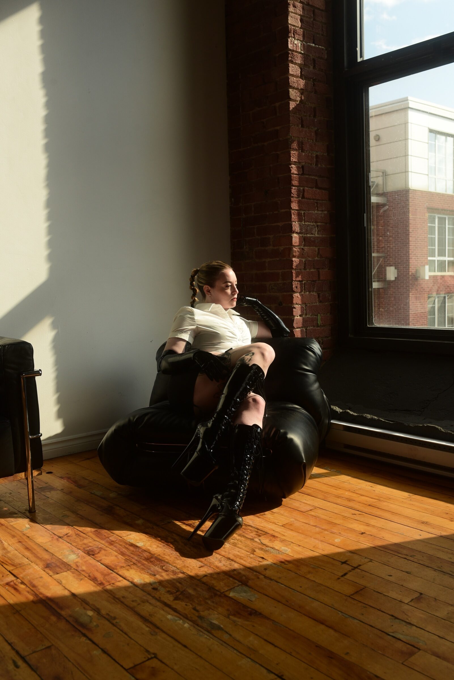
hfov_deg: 37.9
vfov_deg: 54.4
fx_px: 661
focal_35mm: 35
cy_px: 340
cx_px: 227
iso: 320
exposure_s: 1/125
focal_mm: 35
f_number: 8
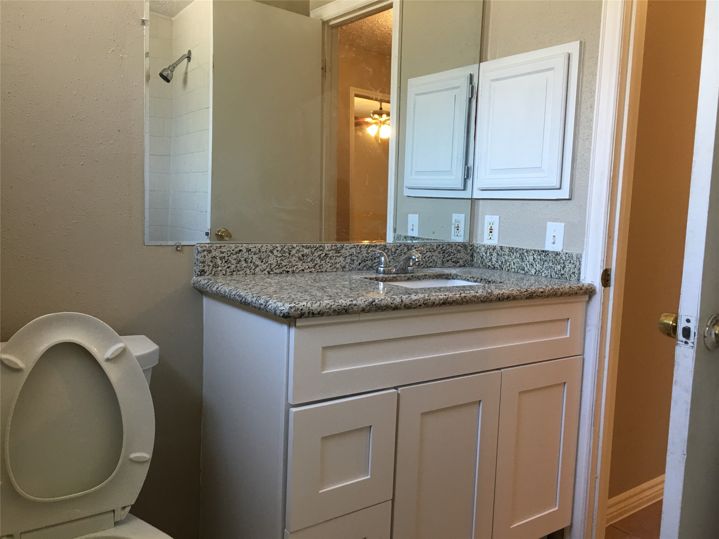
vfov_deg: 48.2
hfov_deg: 61.7
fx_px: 602
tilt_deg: -5.2
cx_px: 360
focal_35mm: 29
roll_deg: -1.2
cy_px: 270
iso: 32
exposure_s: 1/15
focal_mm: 4.15
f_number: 2.2
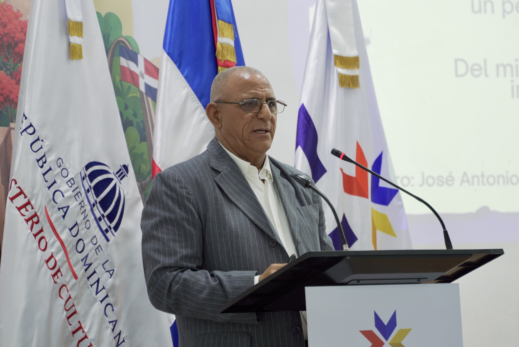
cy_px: 174
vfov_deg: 12.3
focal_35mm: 112
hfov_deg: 18.2
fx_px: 1616
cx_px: 260
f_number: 3.2
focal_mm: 75
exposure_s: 1/60
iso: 640
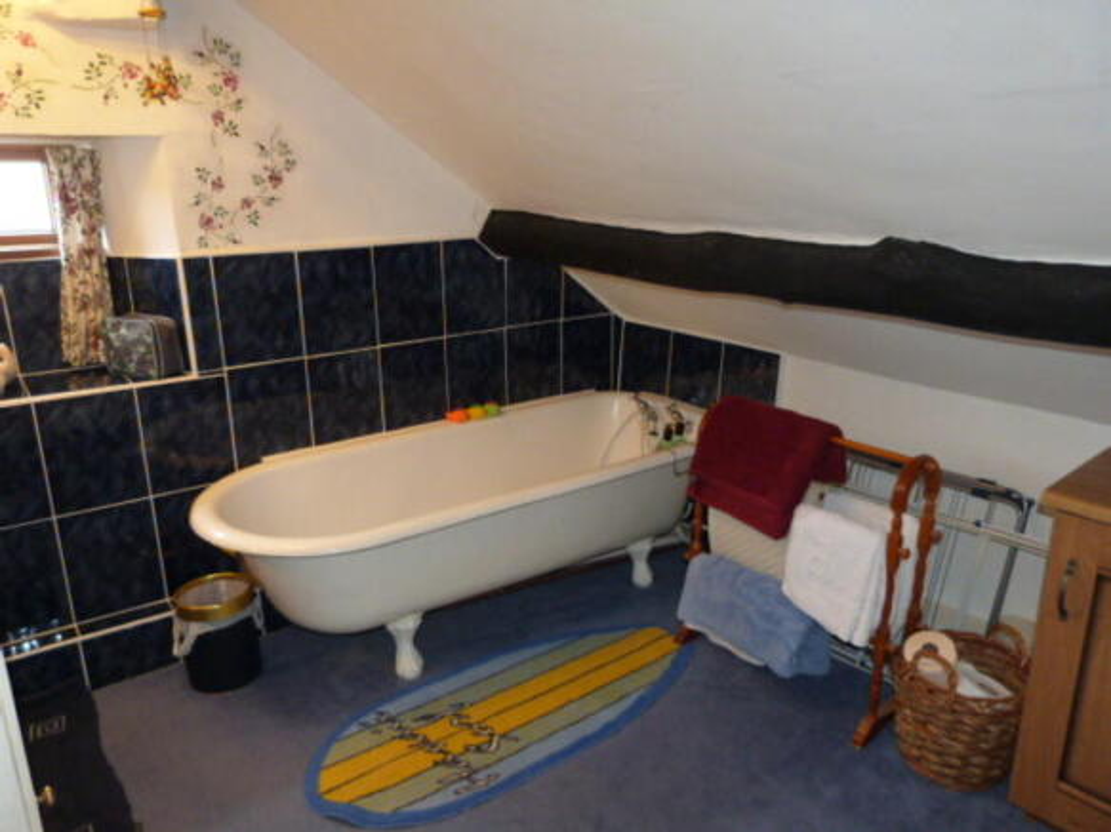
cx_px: 556
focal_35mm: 25
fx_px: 802
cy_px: 416
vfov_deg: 54.9
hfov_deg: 69.4
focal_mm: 4.5
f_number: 2.8
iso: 400
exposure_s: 1/60
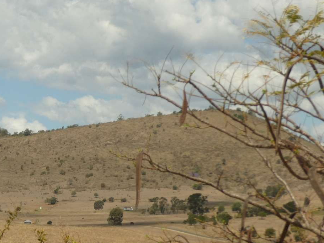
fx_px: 1282
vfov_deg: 10.8
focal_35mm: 137
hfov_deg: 14.3
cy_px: 185
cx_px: 76
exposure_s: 1/1000
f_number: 4.4
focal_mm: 11.7
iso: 80
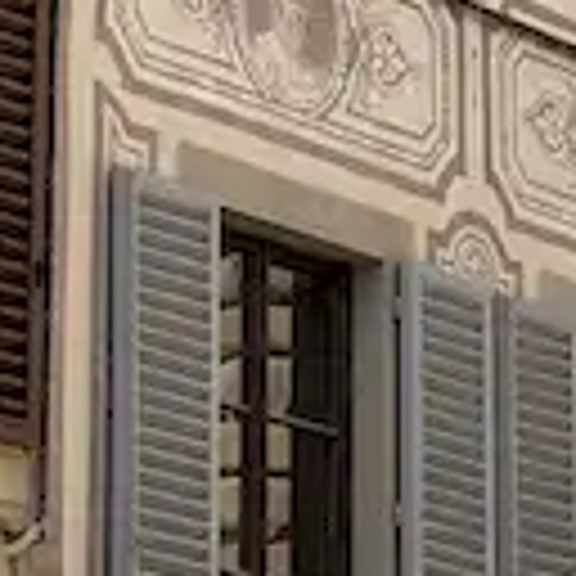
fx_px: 5441
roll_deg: +1.7
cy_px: -180
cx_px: 868
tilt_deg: +18.1
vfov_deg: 6.0
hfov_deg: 6.0
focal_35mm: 289
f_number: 1.78
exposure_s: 1/2717
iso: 64
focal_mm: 6.76
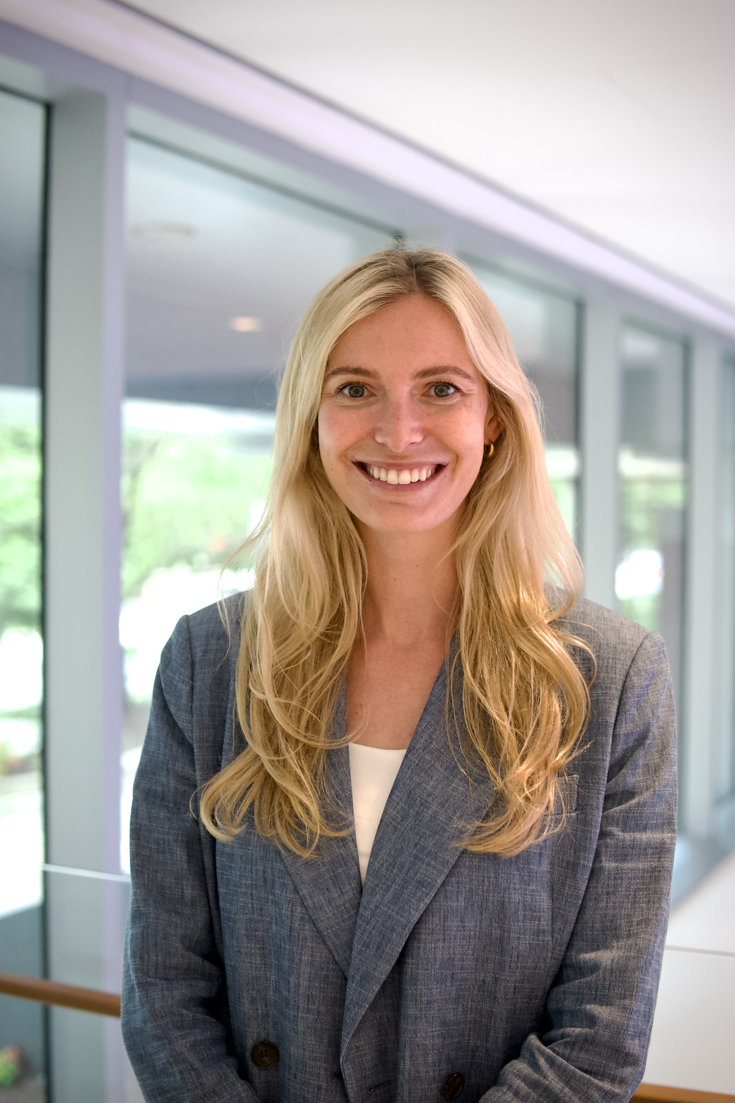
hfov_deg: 29.9
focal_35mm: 45
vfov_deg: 43.6
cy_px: 552
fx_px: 1378
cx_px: 368
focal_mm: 30
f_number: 2.2
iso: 800
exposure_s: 1/640
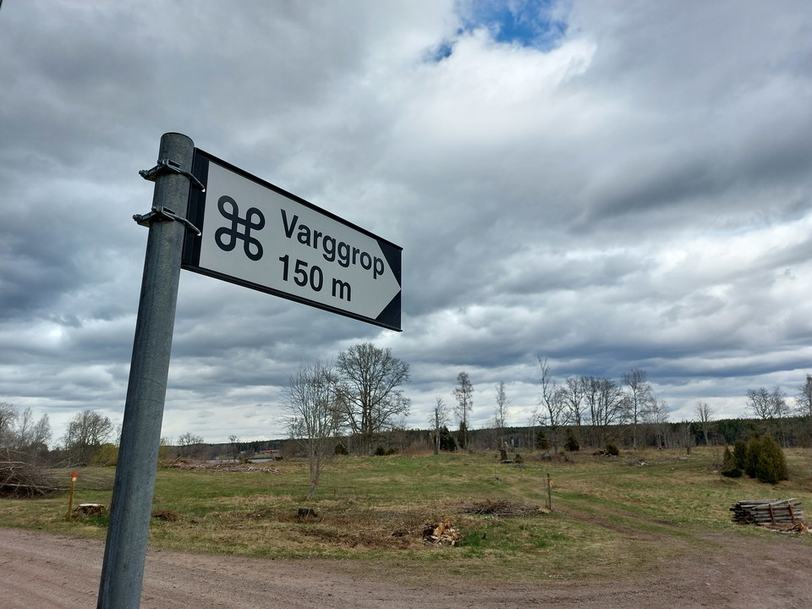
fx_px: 586
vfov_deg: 54.9
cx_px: 406
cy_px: 304
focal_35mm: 25
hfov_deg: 69.4
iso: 25
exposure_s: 1/784
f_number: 1.8
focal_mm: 5.23
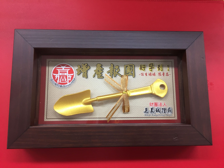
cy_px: 84
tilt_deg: -81.4
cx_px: 112
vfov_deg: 48.2
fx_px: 188
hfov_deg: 61.7
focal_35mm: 29
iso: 80
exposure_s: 1/30
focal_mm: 4.15
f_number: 2.2
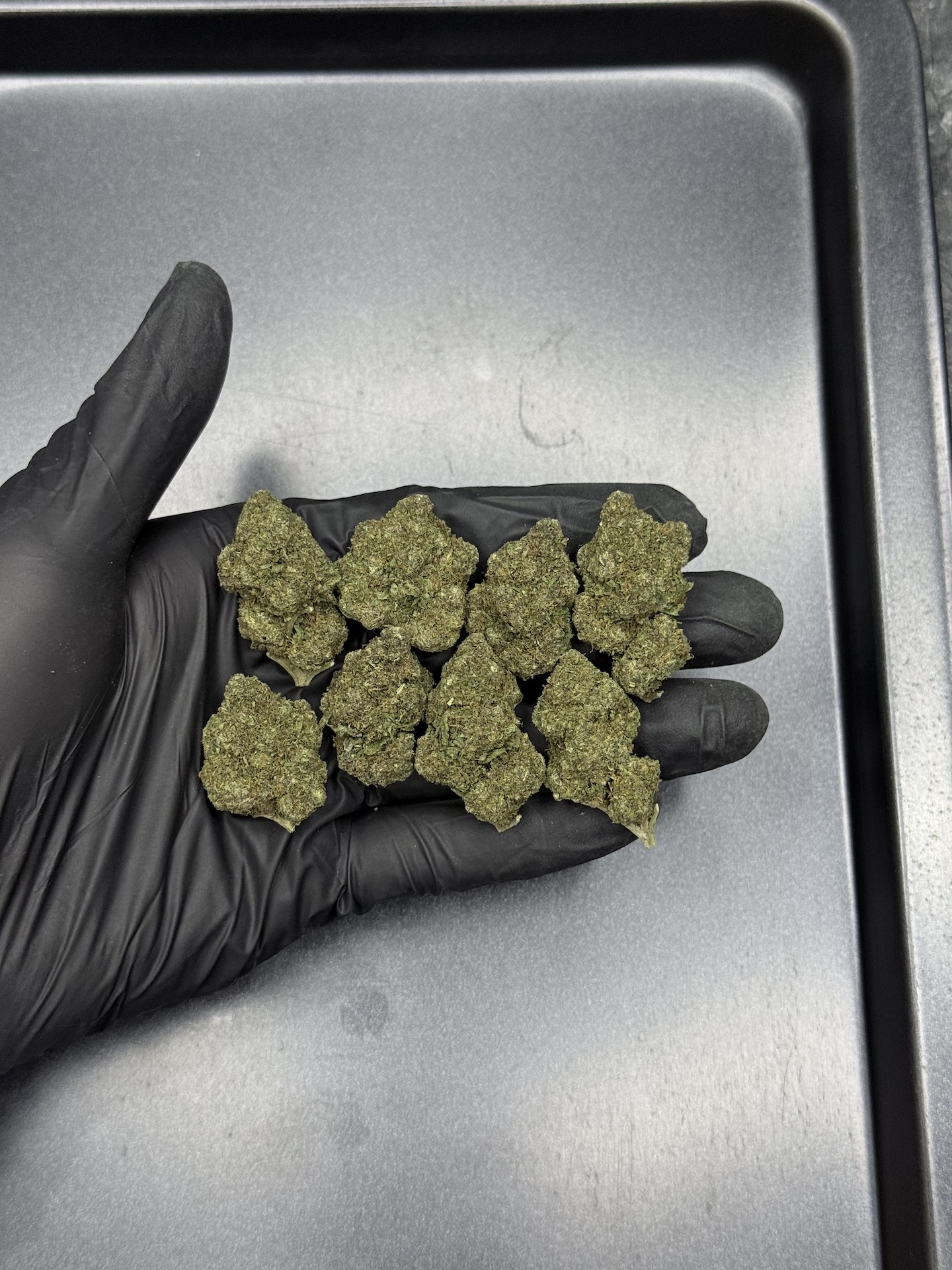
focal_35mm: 48
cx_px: 476
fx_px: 1760
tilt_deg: -77.3
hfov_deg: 30.3
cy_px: 635
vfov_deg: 39.7
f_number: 1.78
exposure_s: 1/50
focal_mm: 6.76
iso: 80
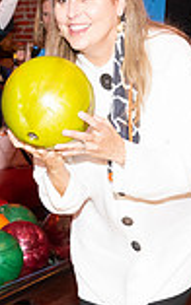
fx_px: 1134
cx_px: -21
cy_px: 249
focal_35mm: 136
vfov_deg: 15.3
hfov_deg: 9.5
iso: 2000
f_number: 5.6
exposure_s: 1/100
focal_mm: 31
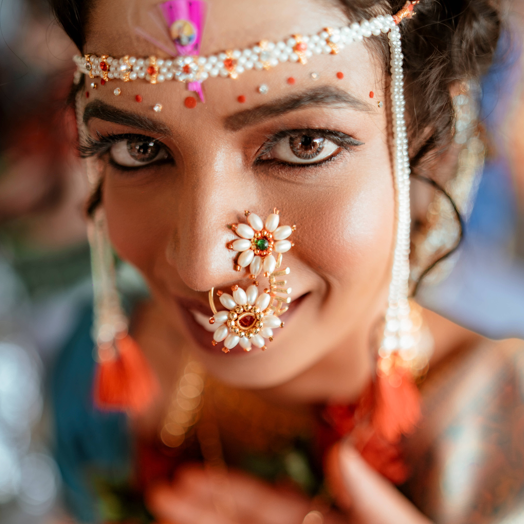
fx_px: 771
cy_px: 348
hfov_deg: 37.6
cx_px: 263
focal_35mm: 45
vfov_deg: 37.2
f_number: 1.4
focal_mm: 35
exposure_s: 1/320
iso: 100
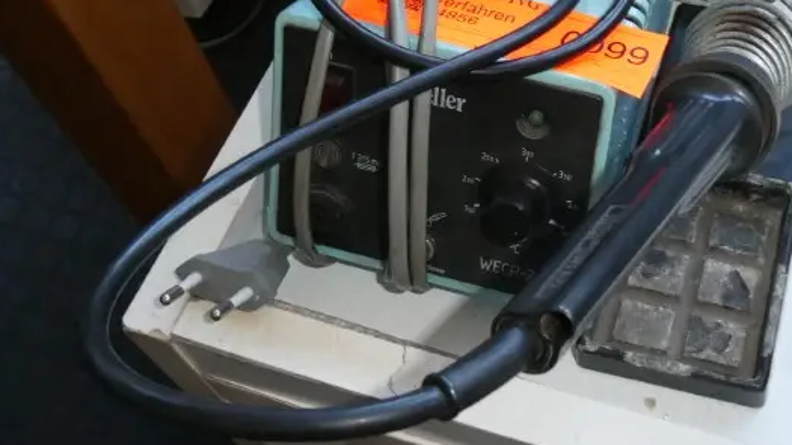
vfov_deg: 23.3
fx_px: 1071
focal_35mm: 51
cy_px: 122
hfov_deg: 39.9
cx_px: 558
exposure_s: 1/60
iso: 250
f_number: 3.3
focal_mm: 4.3
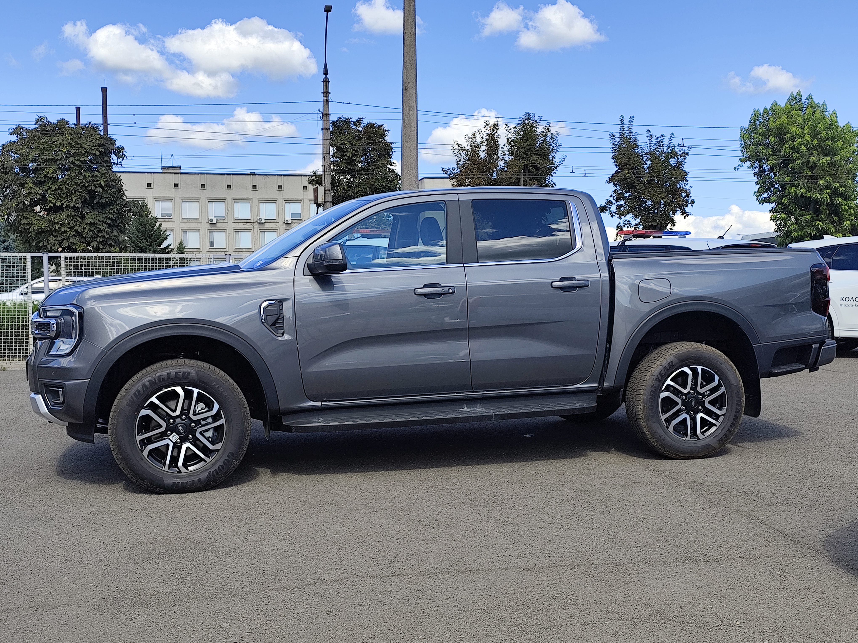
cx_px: 429
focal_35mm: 39
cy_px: 322
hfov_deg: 47.9
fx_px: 967
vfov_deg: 36.8
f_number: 1.65
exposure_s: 1/835
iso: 50
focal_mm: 6.19
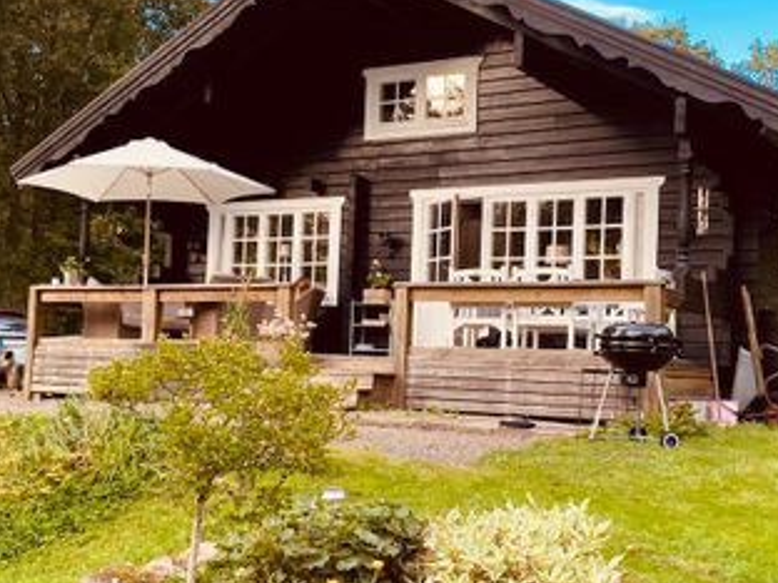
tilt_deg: +3.3
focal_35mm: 50
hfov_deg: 38.2
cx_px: 379
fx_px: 1124
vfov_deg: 29.1
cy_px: 311
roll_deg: -2.2
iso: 32
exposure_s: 1/149
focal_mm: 4.25
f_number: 1.8
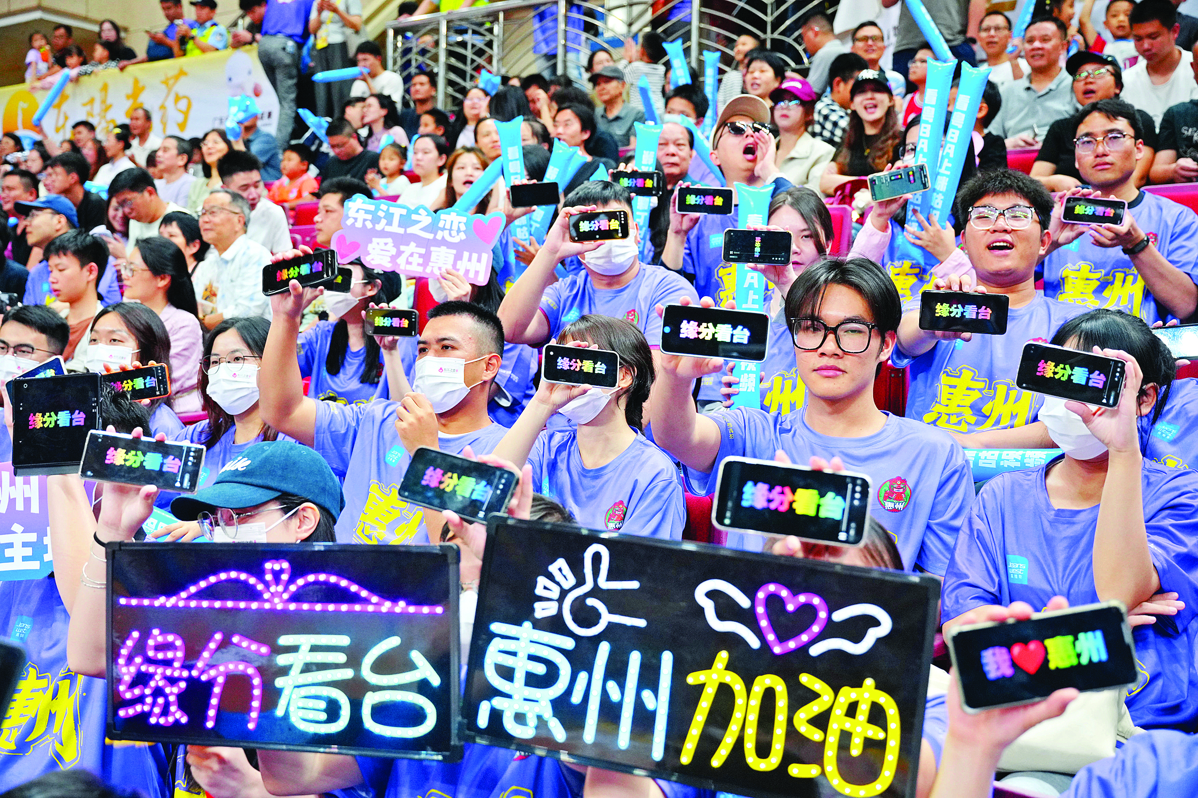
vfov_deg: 31.2
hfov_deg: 45.4
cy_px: 399
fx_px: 1431
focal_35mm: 43
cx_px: 599
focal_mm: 43
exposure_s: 1/320
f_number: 4
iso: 1600
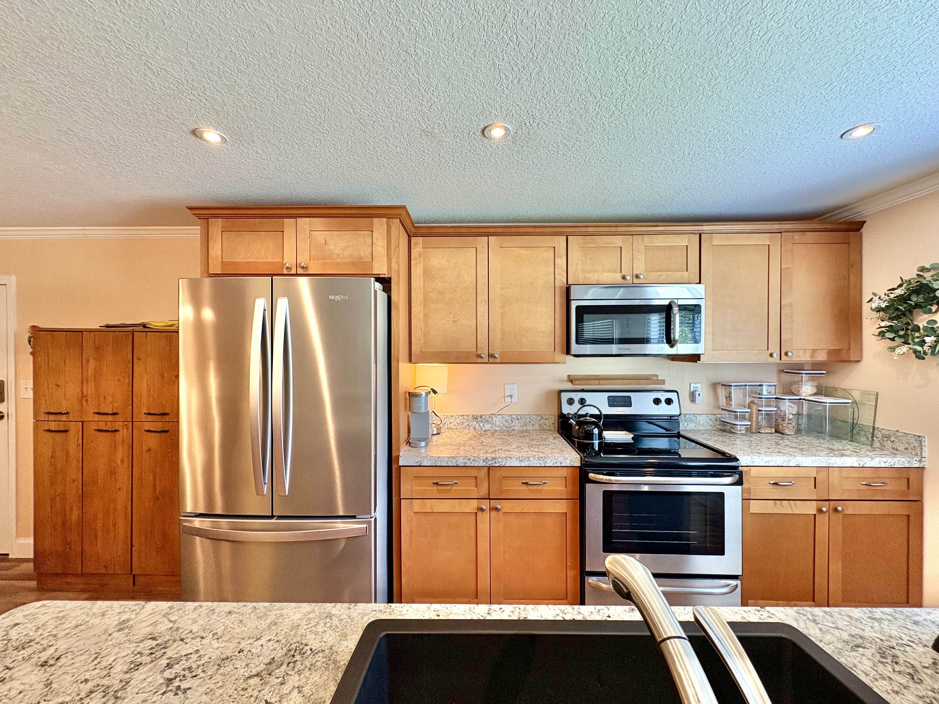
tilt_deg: -0.2
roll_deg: +0.4
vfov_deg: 85.7
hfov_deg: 102.1
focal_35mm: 14
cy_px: 352
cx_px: 470
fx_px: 380
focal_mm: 2.22
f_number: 2.2
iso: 160
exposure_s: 1/60
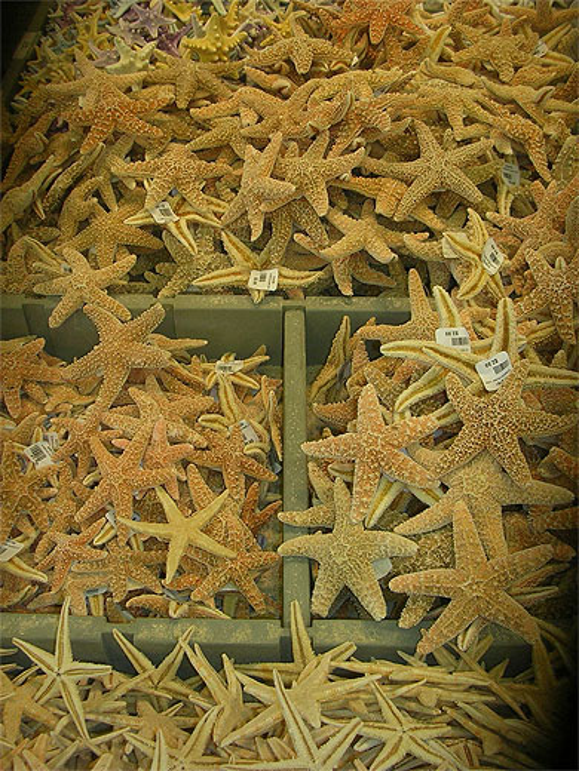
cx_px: 290
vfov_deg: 49.0
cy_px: 386
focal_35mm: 38
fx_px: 847
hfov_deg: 37.7
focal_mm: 5.8
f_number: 2.8
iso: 50
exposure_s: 1/30
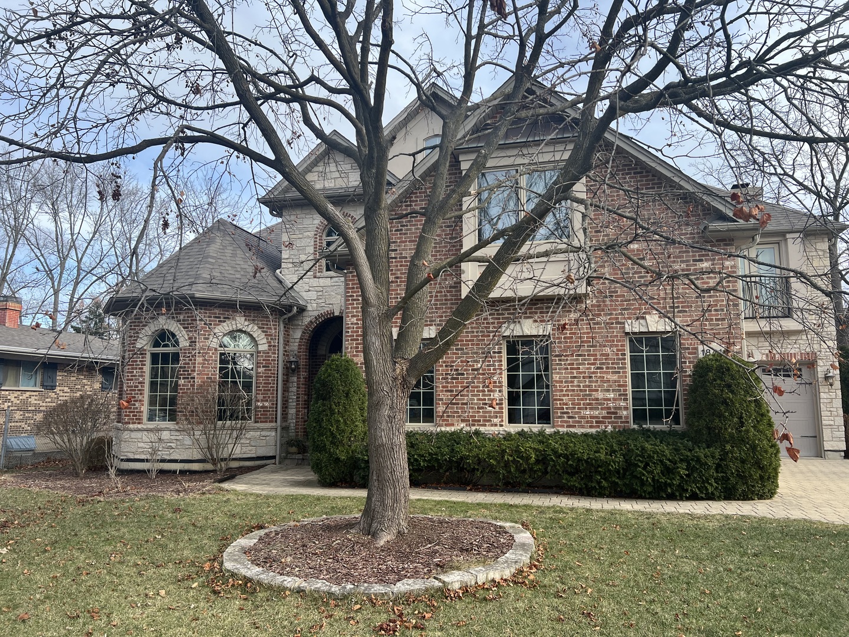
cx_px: 424
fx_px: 638
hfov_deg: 67.3
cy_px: 318
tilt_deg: +7.7
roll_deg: +0.3
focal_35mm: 26
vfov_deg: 53.1
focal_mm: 5.7
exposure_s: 1/1009
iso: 50
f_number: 1.5
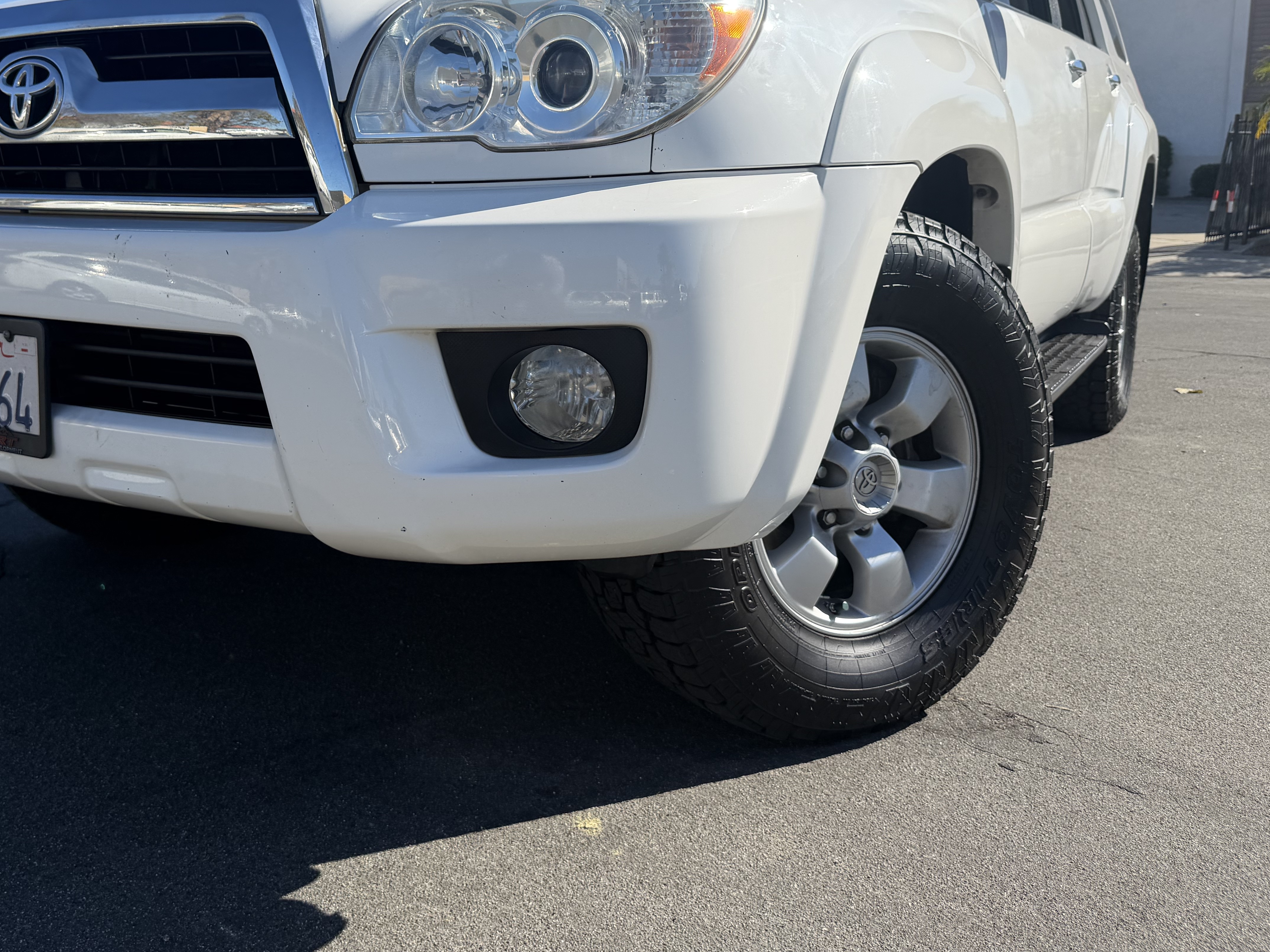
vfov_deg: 43.6
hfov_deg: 56.1
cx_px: 476
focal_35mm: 32
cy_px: 330
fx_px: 1174
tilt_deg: -5.5
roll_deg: -1.1
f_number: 1.78
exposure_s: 1/4167
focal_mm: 6.76
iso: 80
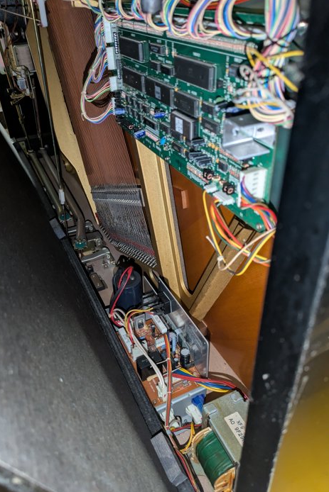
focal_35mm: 27
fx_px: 370
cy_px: 239
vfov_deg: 67.4
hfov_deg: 47.8
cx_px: 142
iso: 587
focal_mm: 5.43
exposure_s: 1/25
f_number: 1.89
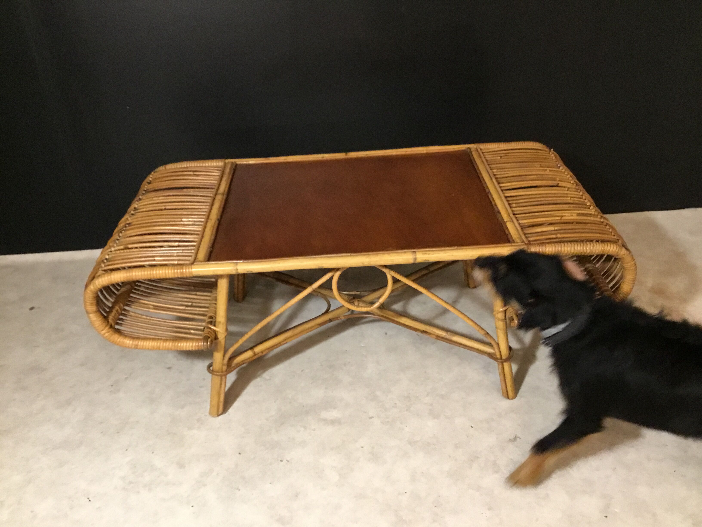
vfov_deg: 45.4
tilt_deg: -32.8
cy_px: 264
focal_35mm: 31
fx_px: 629
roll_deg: +3.7
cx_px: 351
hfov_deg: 58.4
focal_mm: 3.3
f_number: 2.4
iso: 200
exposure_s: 1/17
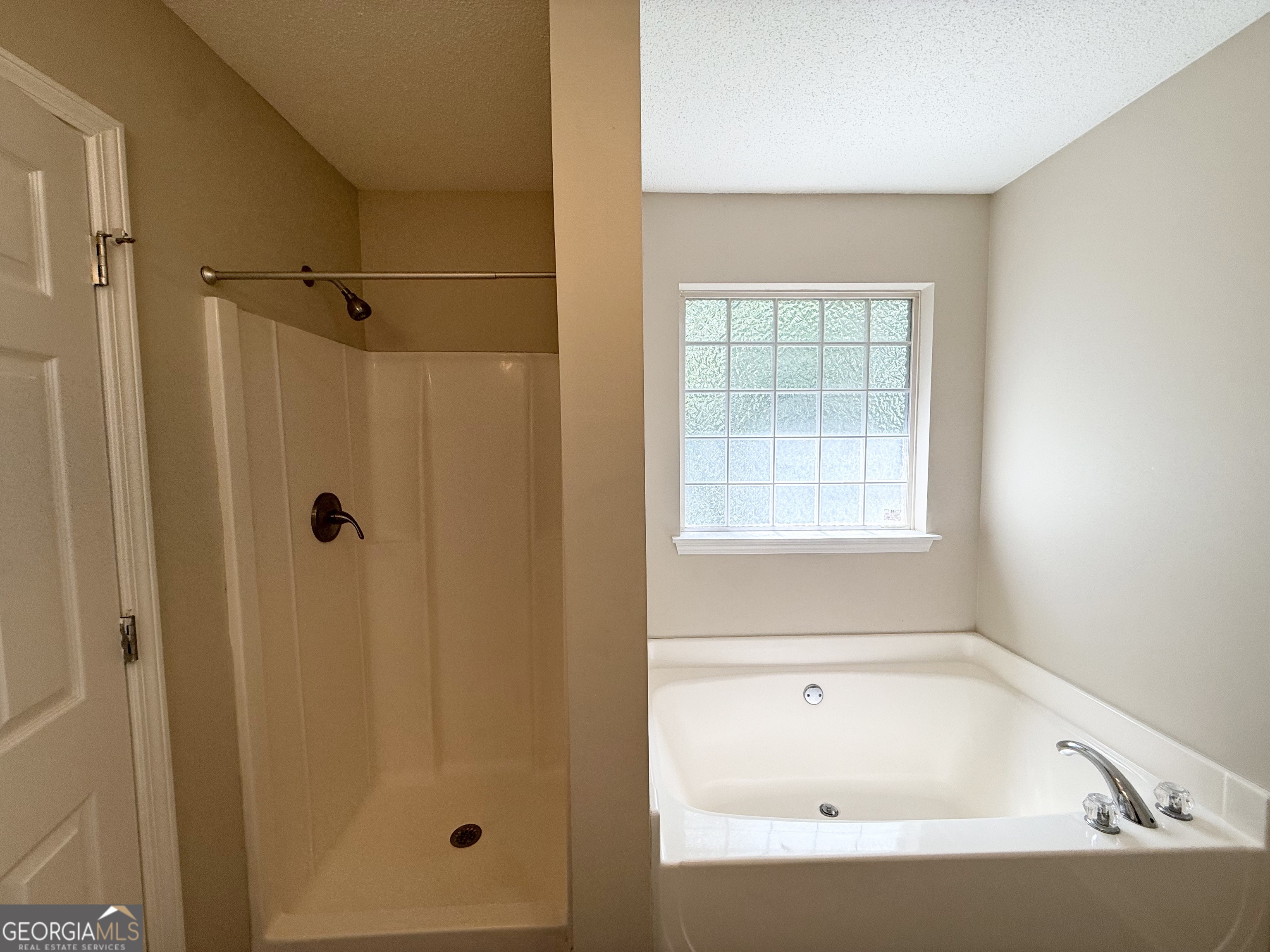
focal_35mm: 14
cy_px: 476
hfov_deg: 102.1
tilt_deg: -3.7
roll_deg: +0.6
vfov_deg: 85.7
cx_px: 635
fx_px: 514
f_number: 2.2
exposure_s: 1/160
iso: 64
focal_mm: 2.22
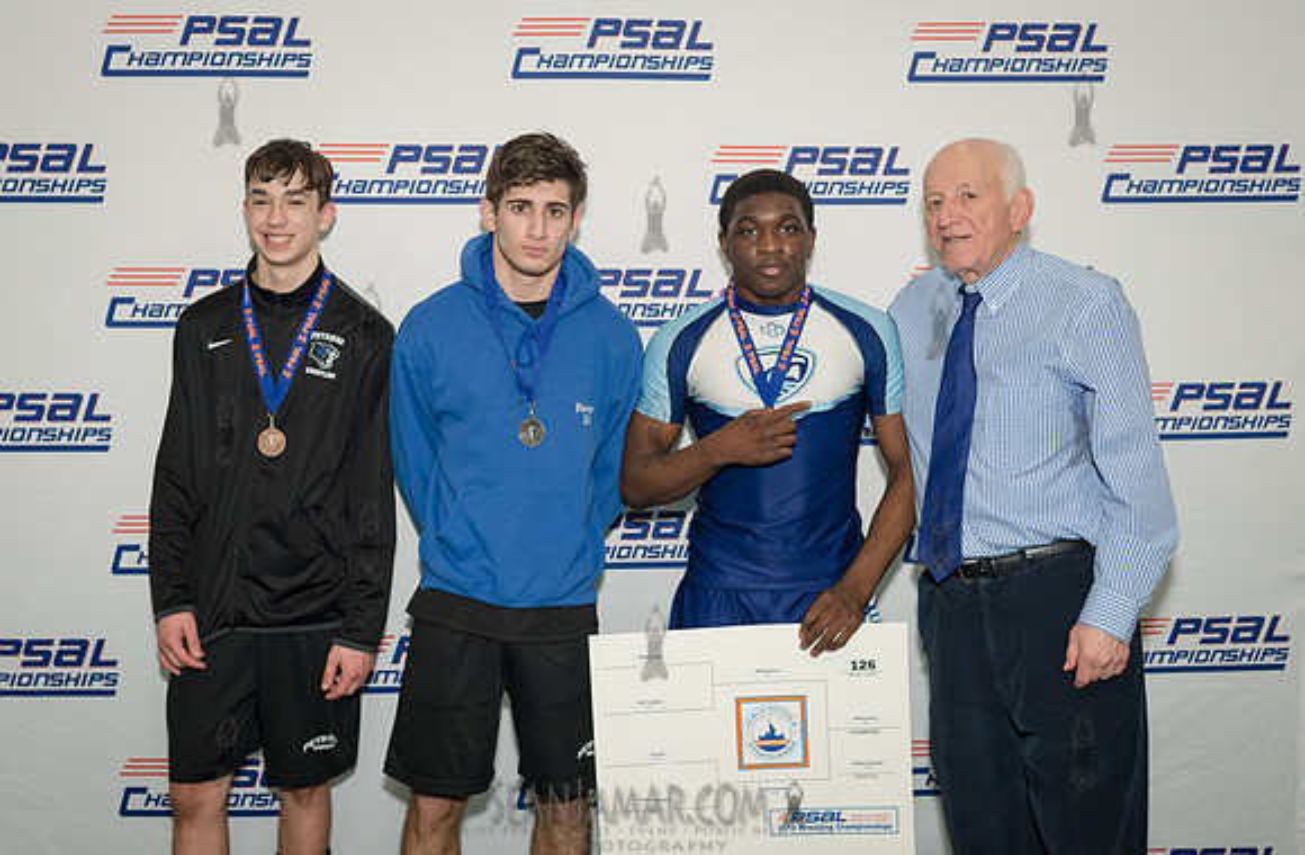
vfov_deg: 29.7
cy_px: 365
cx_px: 575
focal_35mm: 45
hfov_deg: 44.1
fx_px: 1607
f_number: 5
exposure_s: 1/250
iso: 1600
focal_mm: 35
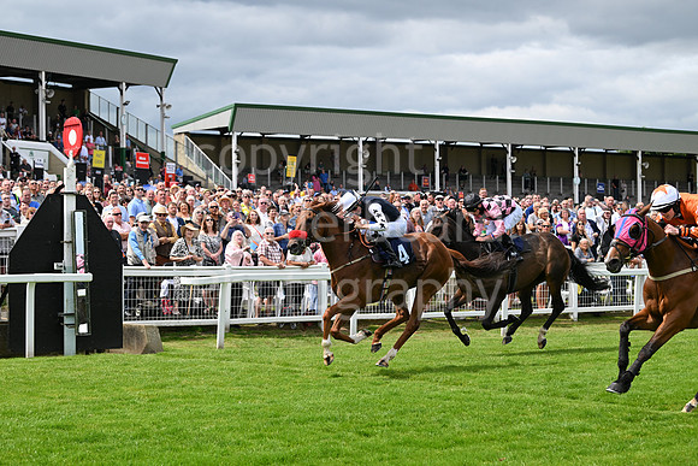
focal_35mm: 82
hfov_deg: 24.8
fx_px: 1590
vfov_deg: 16.7
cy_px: 233
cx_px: 349
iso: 400
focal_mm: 82
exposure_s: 1/2000
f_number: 5.6
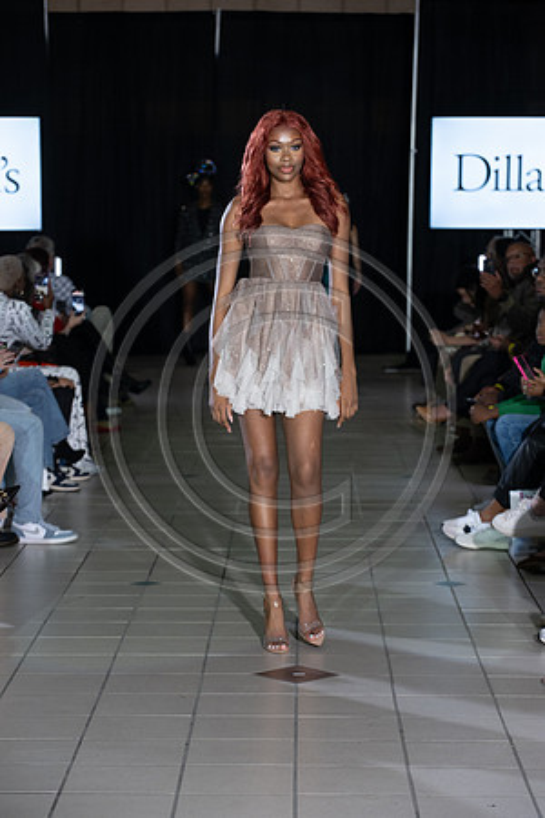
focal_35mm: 102
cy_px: 409
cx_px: 272
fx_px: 2316
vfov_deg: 20.0
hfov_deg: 13.4
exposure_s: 1/160
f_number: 5
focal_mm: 102
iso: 1250
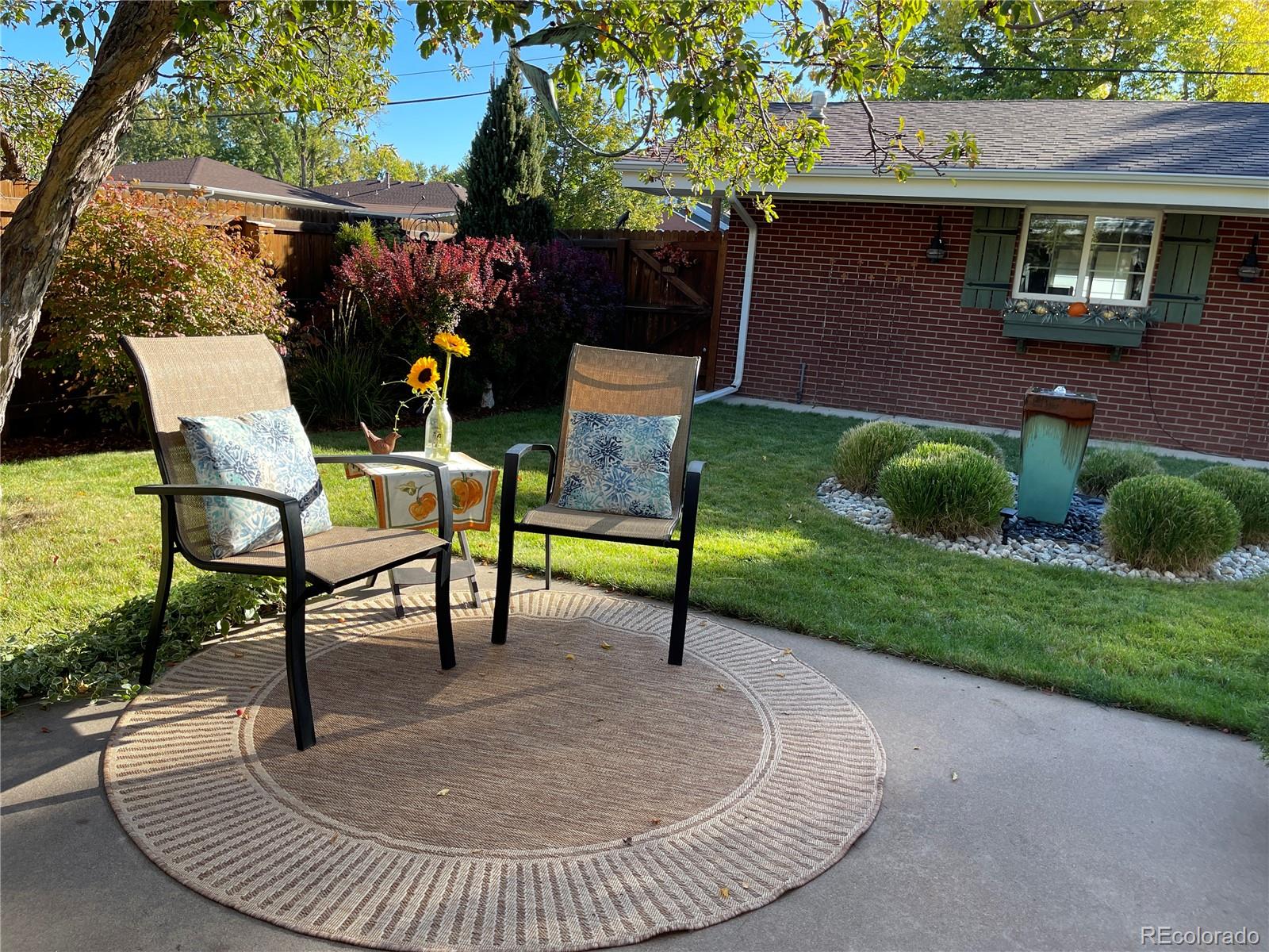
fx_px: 916
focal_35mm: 25
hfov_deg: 69.4
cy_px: 476
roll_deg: -4.7
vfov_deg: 54.9
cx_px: 634
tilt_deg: -13.3
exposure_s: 1/452
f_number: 1.6
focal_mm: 5.1
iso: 32
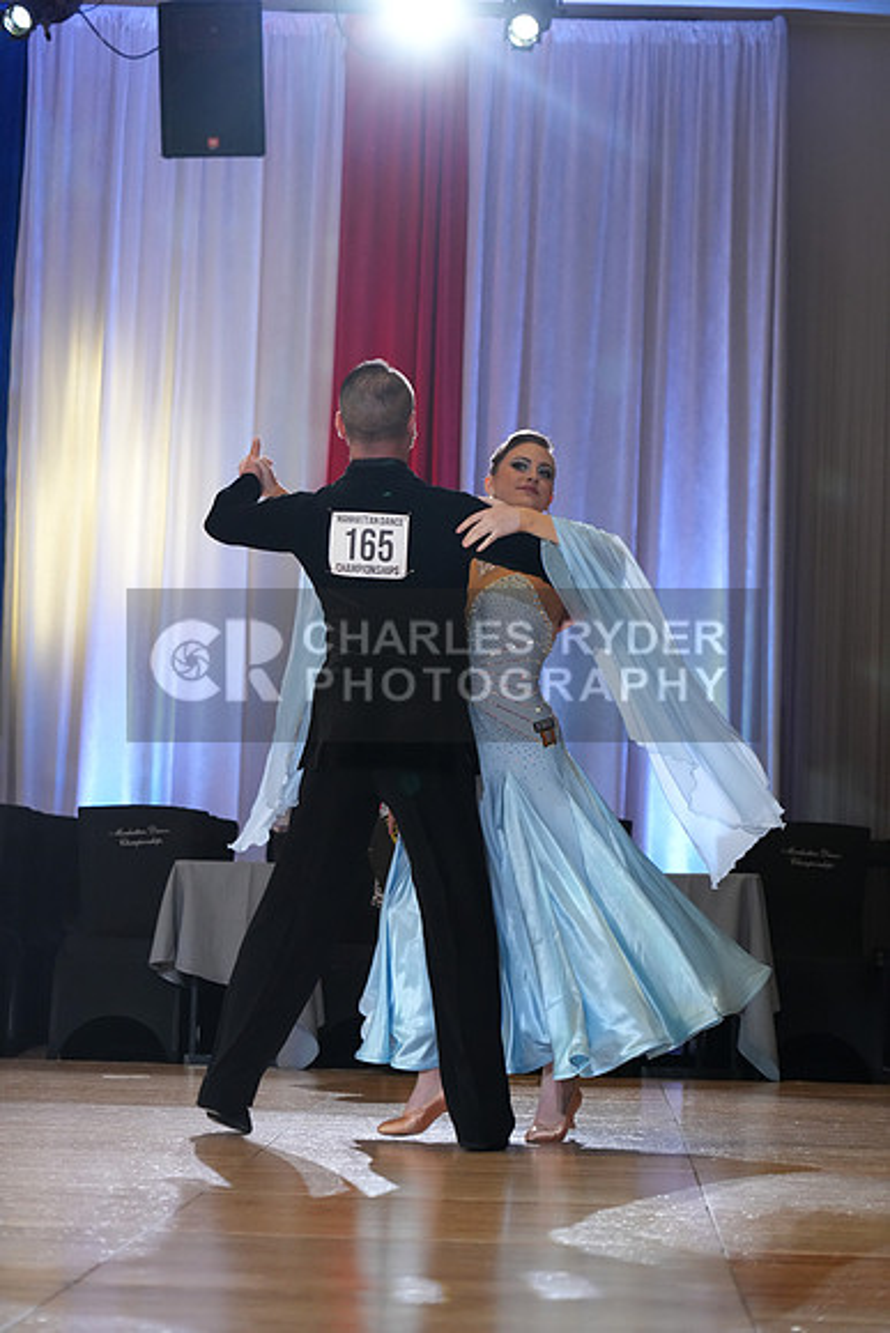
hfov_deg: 13.0
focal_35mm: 105
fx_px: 3891
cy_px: 666
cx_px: 445
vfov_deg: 19.5
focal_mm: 105
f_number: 4
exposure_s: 1/400
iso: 3200
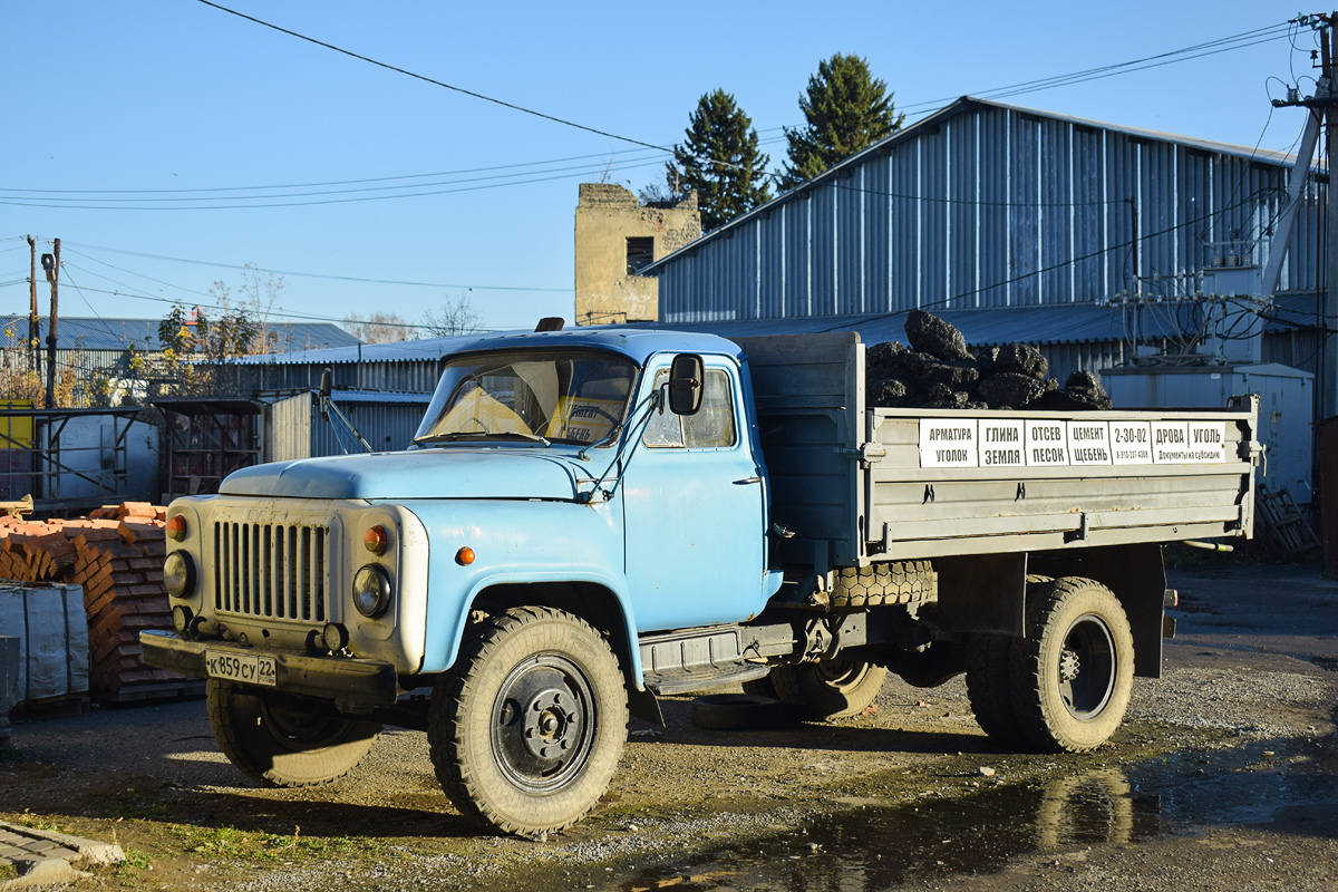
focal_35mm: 51
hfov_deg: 38.9
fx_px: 1895
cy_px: 446
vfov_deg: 26.5
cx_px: 669
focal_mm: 34
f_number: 5.6
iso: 200
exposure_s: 1/640
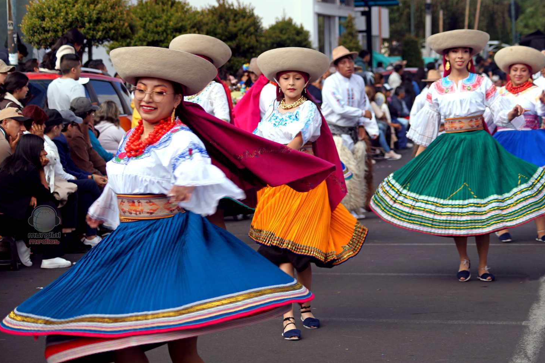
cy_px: 175
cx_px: 291
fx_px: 1756
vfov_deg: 11.8
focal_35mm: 116
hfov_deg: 17.6
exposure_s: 1/200
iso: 100
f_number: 4.5
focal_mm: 70
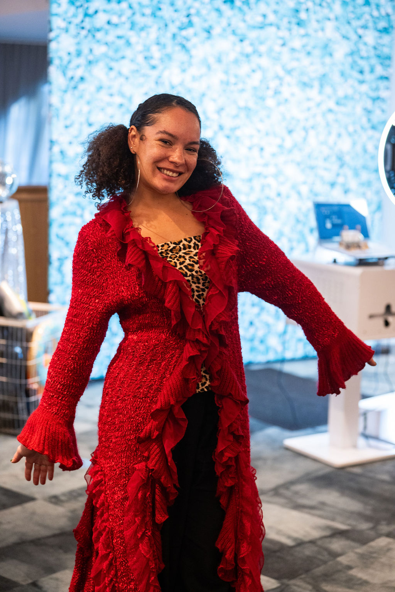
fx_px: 1152
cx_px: 198
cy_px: 296
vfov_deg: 28.8
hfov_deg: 19.5
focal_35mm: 70
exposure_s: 1/125
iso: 2000
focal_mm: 70
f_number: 2.8
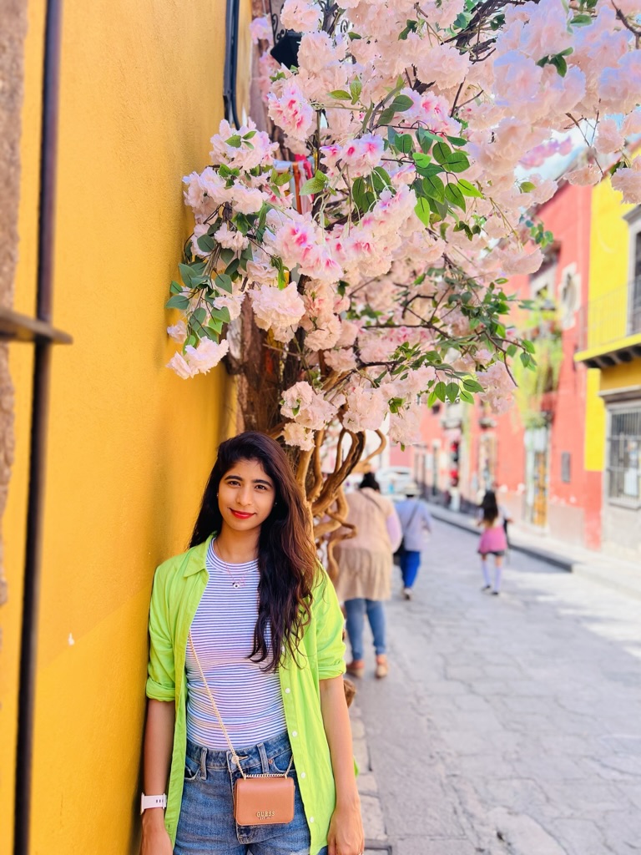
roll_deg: -2.3
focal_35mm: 26
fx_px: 642
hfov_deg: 53.1
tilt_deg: +0.8
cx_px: 320
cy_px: 428
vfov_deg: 67.3
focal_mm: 5.7
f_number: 1.5
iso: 50
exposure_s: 1/658
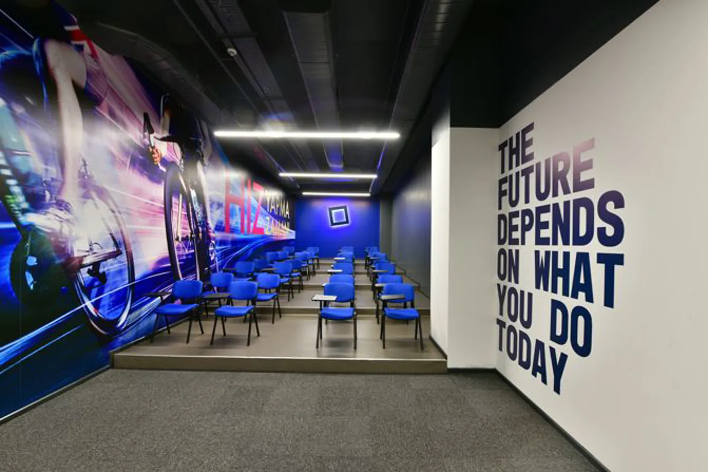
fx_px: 275
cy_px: 236
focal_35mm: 14
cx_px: 354
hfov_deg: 104.3
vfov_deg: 81.2
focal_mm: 14
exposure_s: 1/8
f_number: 9
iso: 800
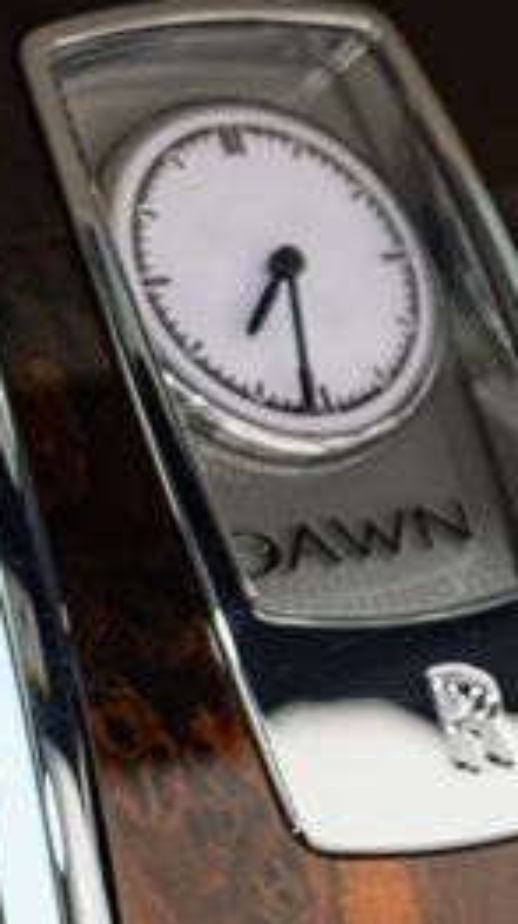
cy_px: 439
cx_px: 997
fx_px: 5015
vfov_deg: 10.5
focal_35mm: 205
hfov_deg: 5.8
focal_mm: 50
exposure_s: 1/50
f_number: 4
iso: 1600
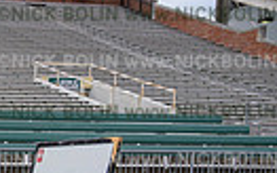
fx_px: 816
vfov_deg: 11.6
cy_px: 258
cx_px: -173
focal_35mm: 108
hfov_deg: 16.9
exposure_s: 1/320
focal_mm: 24
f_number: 4
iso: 125
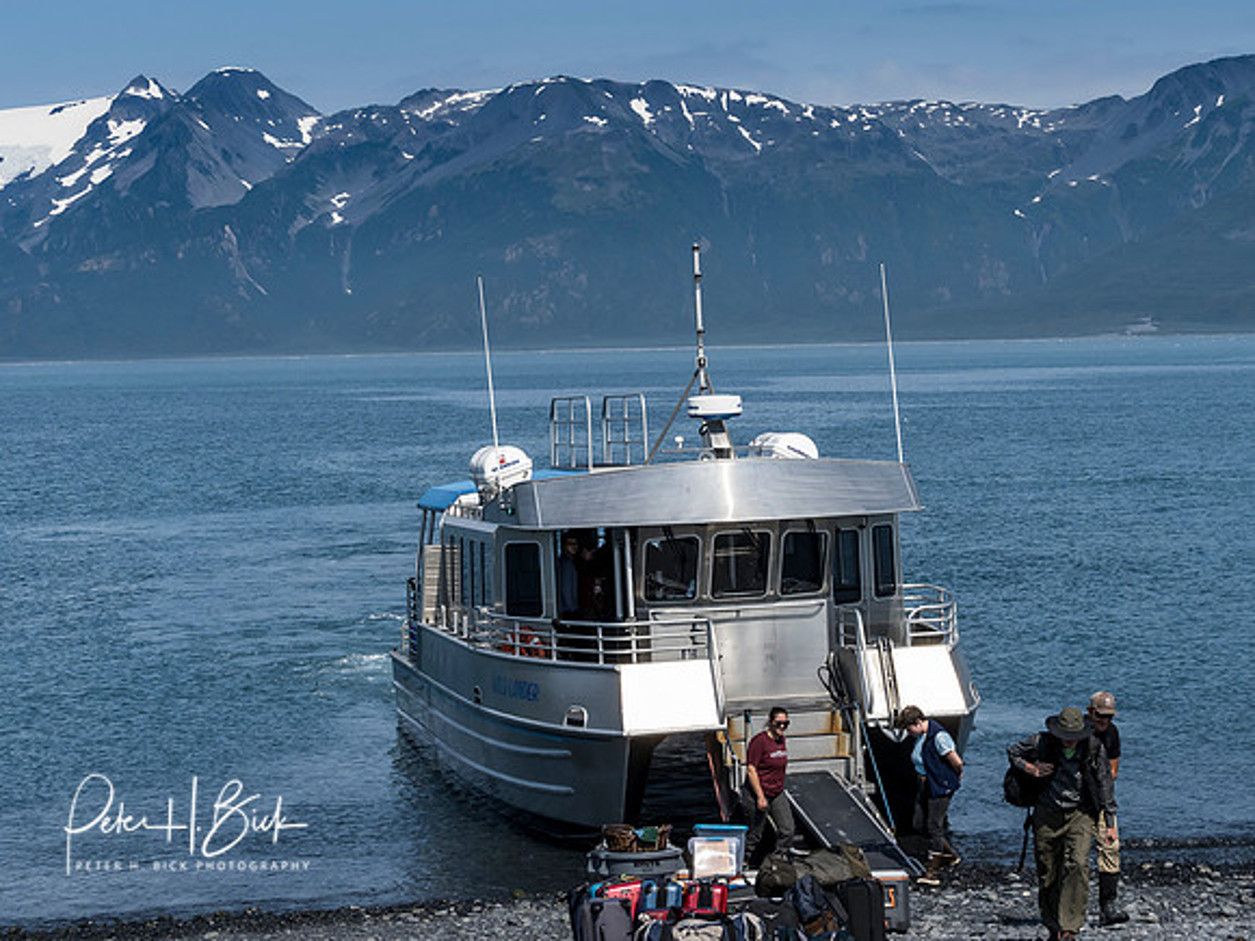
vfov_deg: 16.4
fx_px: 3262
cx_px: 696
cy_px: 459
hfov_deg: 21.8
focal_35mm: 90
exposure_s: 1/1250
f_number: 8
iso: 400
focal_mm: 40
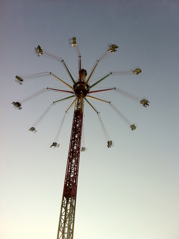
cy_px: 120
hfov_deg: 40.6
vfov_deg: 52.7
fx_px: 242
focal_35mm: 35
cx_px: 90
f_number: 2.8
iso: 80
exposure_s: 1/1040
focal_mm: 3.85
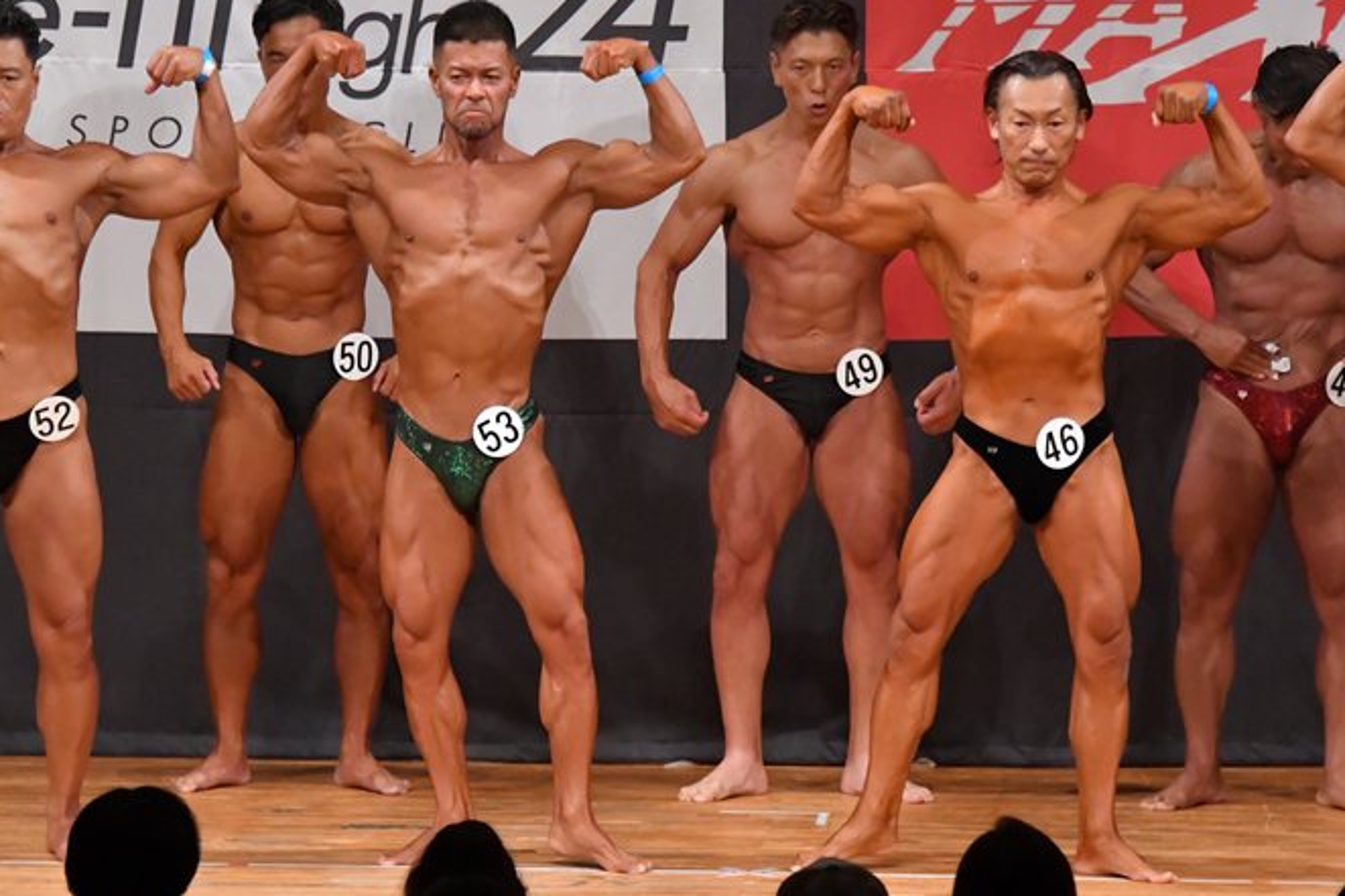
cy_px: 402
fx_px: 11802
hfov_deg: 6.5
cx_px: 574
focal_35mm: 316
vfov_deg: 4.3
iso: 8000
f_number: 5.6
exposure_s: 1/400
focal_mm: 180
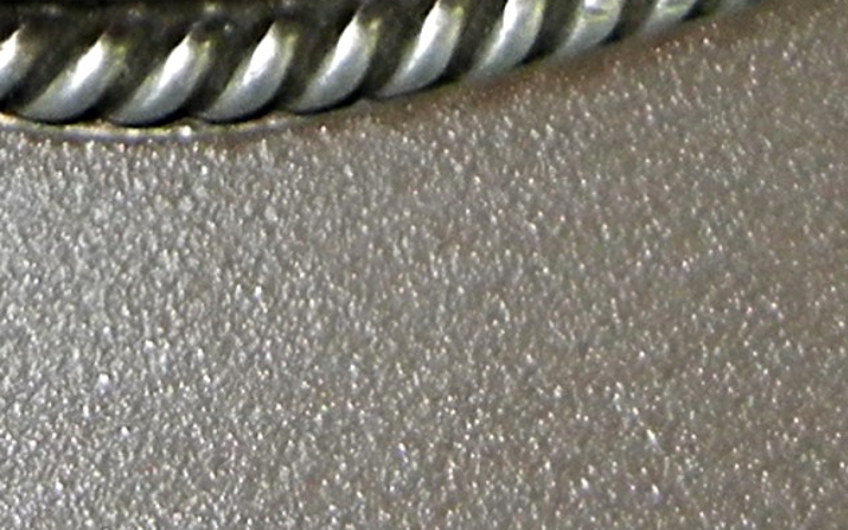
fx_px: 9131
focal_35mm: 395
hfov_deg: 5.3
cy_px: -1289
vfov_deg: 3.2
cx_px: 236
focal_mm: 10.6
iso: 200
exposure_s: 1/30
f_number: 4
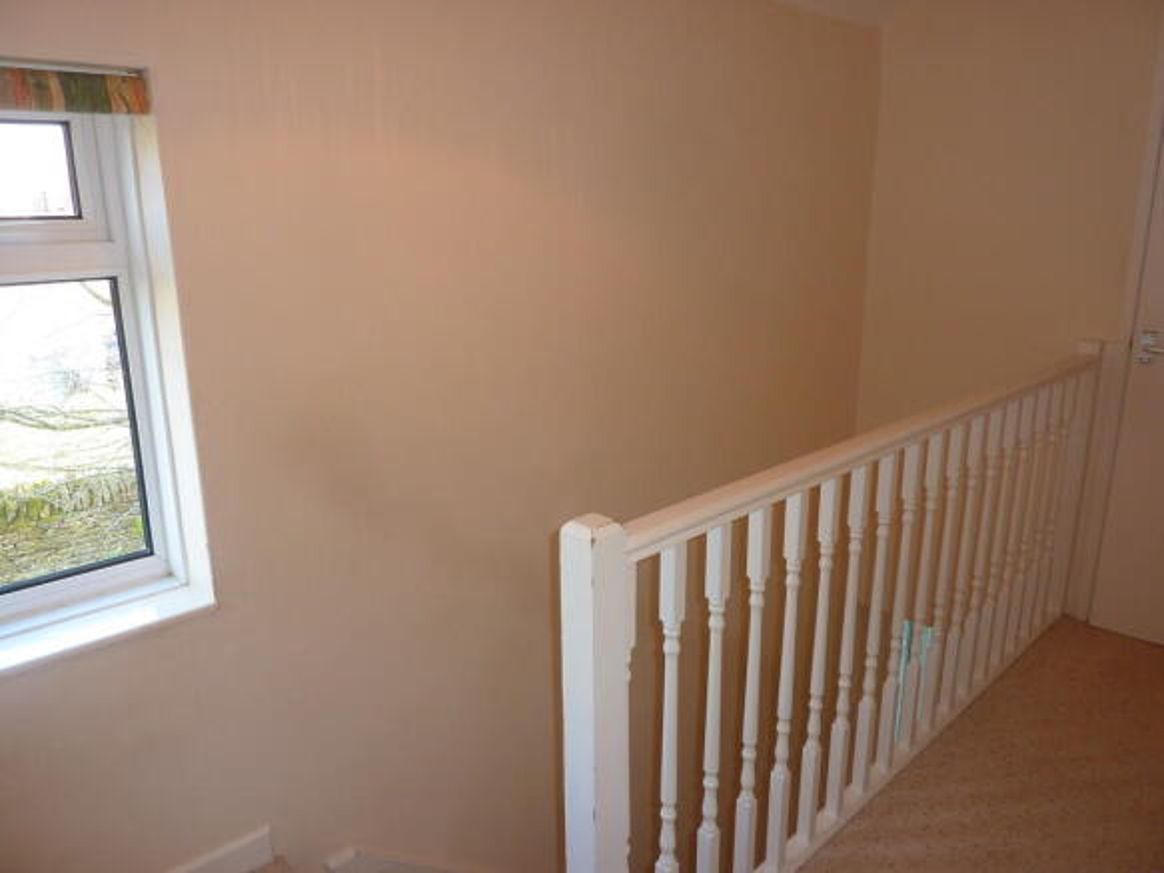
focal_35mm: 25
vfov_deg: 54.9
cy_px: 436
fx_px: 840
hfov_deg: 69.4
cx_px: 582
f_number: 3.3
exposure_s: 1/30
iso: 100
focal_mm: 4.1
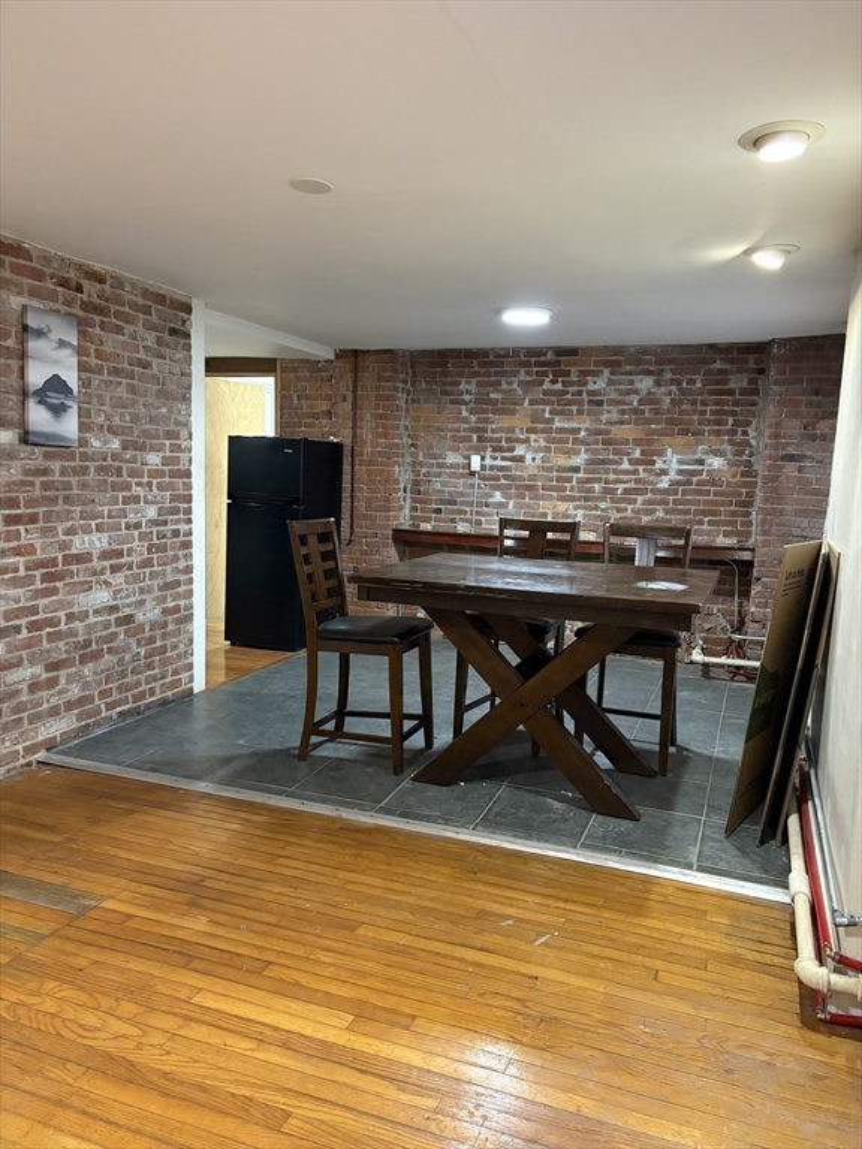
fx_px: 863
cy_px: 574
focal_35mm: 26
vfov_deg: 67.3
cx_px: 431
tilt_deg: -7.3
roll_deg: -2.0
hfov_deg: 53.1
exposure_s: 1/40
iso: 400
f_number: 1.6
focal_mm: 5.96
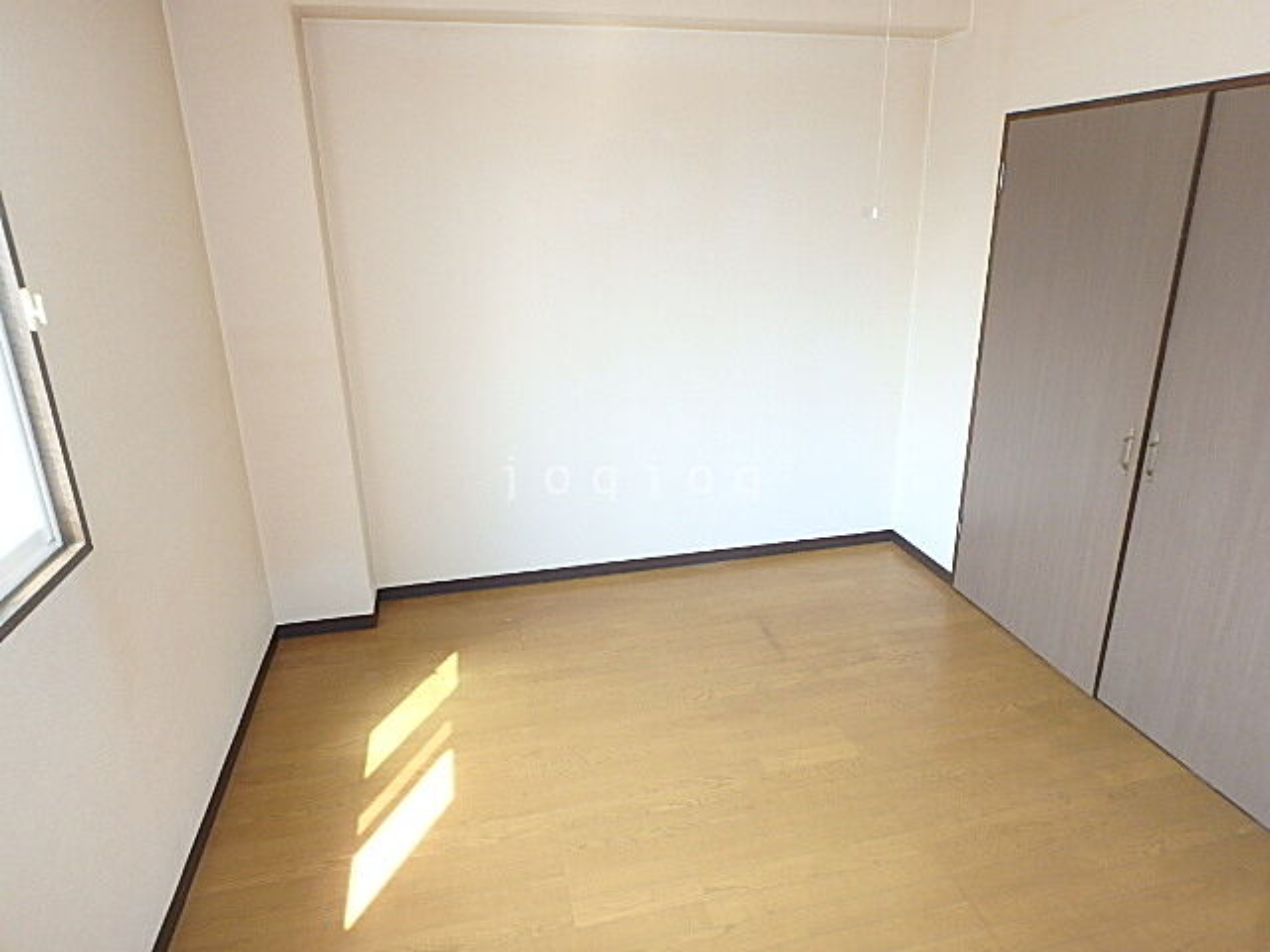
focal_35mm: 21
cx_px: 635
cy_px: 476
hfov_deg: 79.0
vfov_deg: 63.4
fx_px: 770
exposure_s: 1/30
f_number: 3.5
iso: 250
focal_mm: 3.7
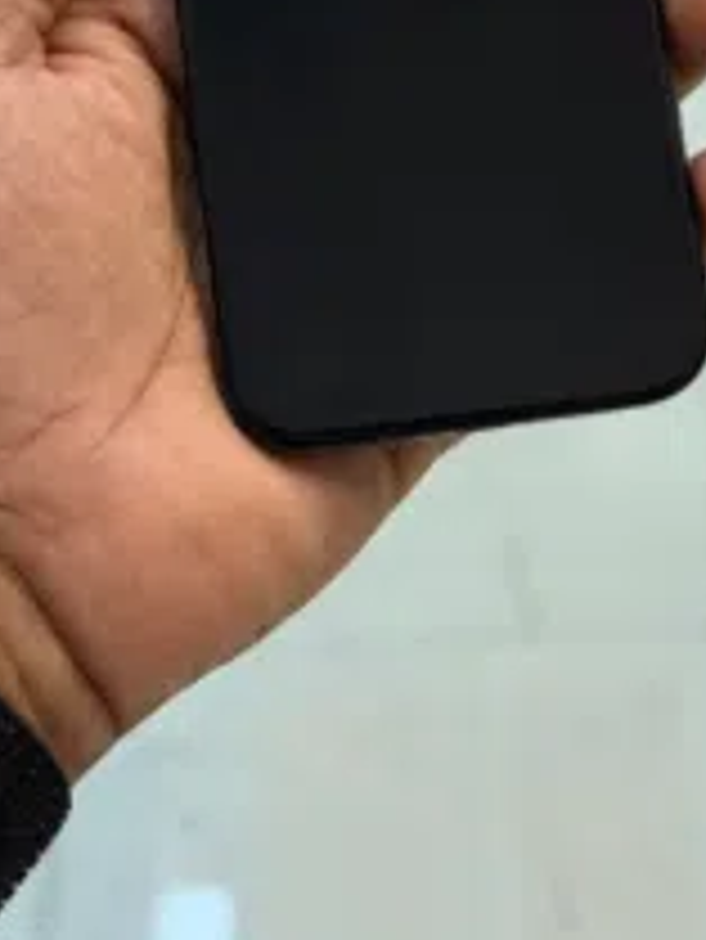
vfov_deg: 20.8
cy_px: 67
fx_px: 2499
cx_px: 441
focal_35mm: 92
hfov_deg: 16.1
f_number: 1.78
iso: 64
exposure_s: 1/185
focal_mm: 6.76
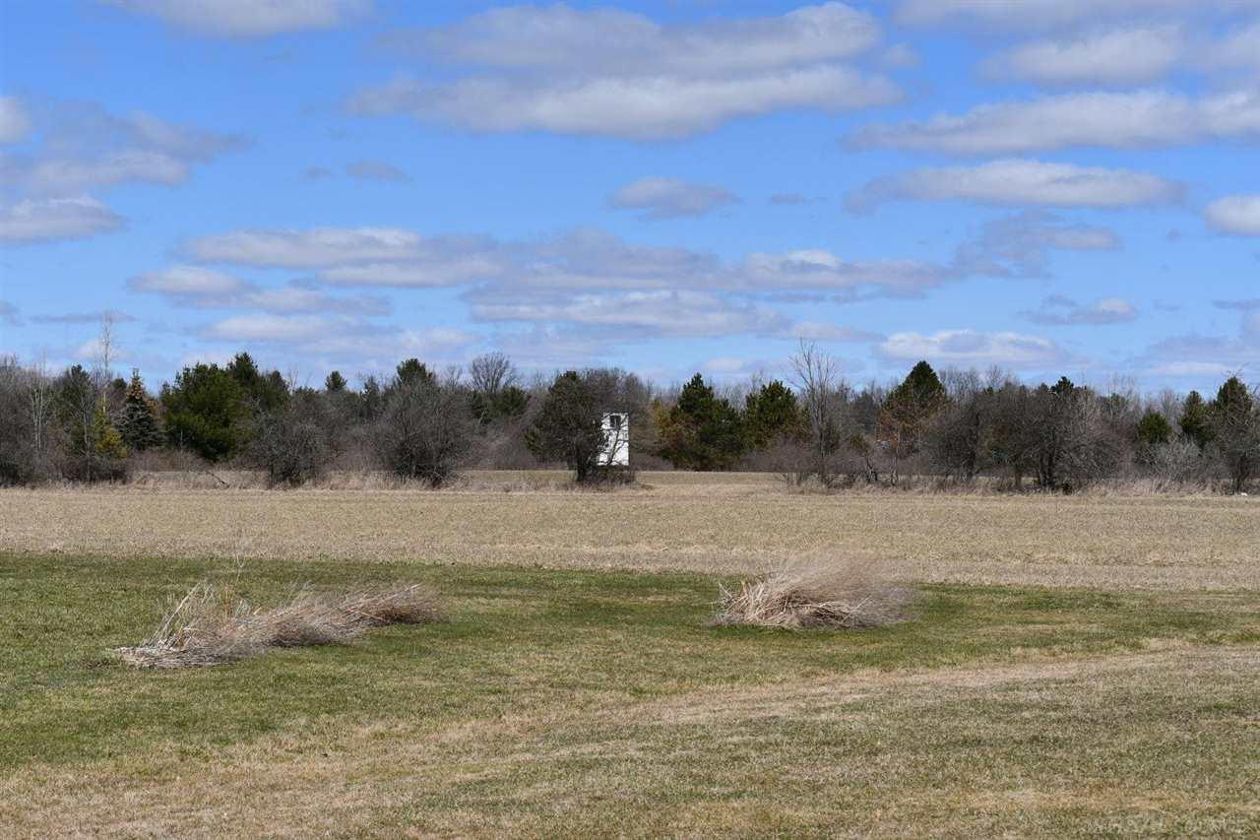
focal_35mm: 82
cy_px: 420
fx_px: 2869
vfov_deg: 16.6
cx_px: 630
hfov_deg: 24.8
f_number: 10
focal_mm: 55
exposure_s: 1/400
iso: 100
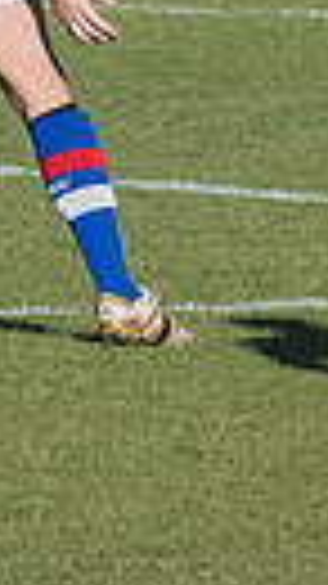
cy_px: -69
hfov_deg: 0.7
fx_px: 28409
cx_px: 1282
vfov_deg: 1.2
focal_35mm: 1835
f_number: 8
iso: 800
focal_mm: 200
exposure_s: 1/5000
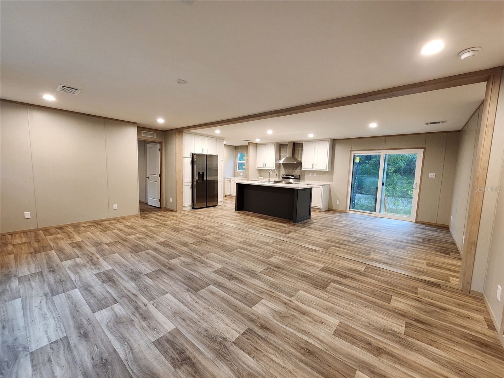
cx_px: 252
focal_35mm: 13
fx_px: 189
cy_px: 189
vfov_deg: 89.9
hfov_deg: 106.2
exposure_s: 1/40
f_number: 2.2
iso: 320
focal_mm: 2.2
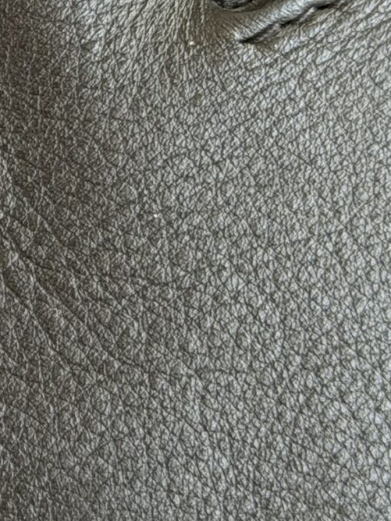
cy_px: 168
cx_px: -315
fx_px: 2771
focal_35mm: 184
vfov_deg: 10.7
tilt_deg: -58.5
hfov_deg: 7.8
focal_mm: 6.76
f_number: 1.78
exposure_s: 1/70
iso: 100
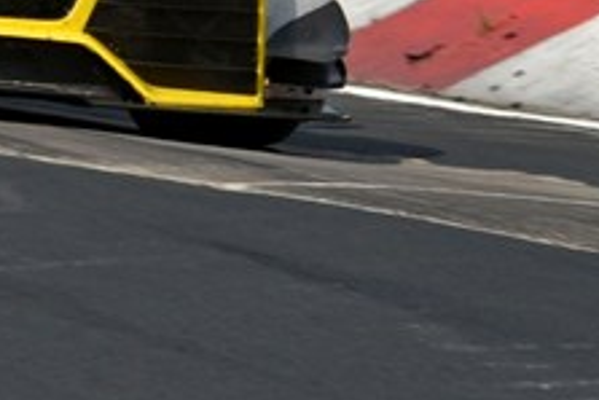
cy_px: 52
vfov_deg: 1.5
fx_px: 15489
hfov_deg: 2.2
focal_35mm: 930
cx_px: 54
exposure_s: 1/400
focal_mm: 135
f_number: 11
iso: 100
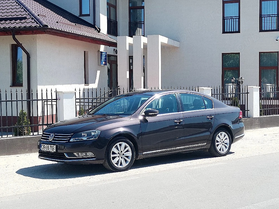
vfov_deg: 24.0
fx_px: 492
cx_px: 140
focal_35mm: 61
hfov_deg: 31.7
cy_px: 104
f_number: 1.8
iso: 100
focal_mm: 4.75
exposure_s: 1/1111
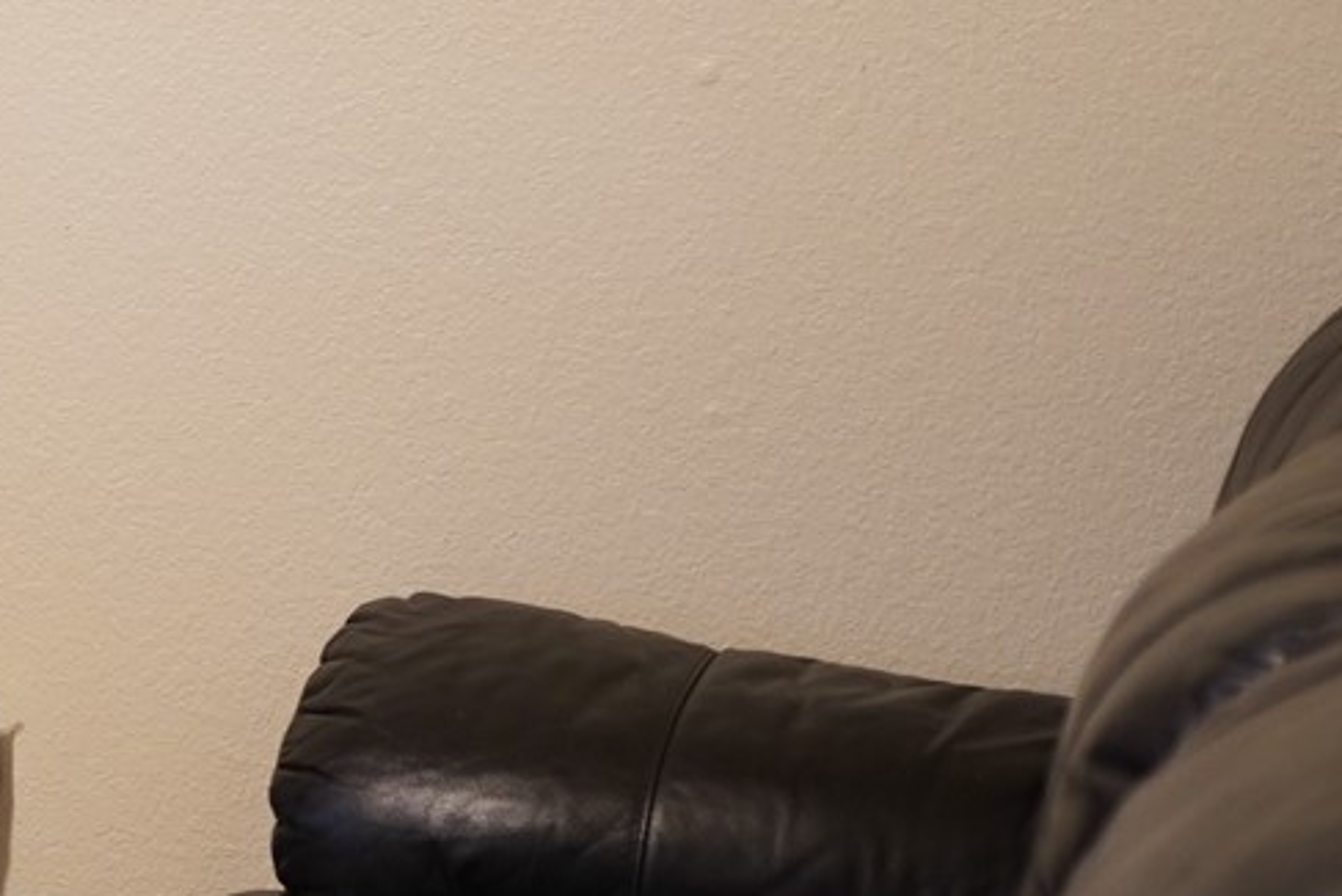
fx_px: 5817
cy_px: 367
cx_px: -1171
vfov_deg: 8.8
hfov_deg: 12.0
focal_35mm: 156
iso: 400
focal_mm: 35
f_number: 1.6
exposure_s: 1/40
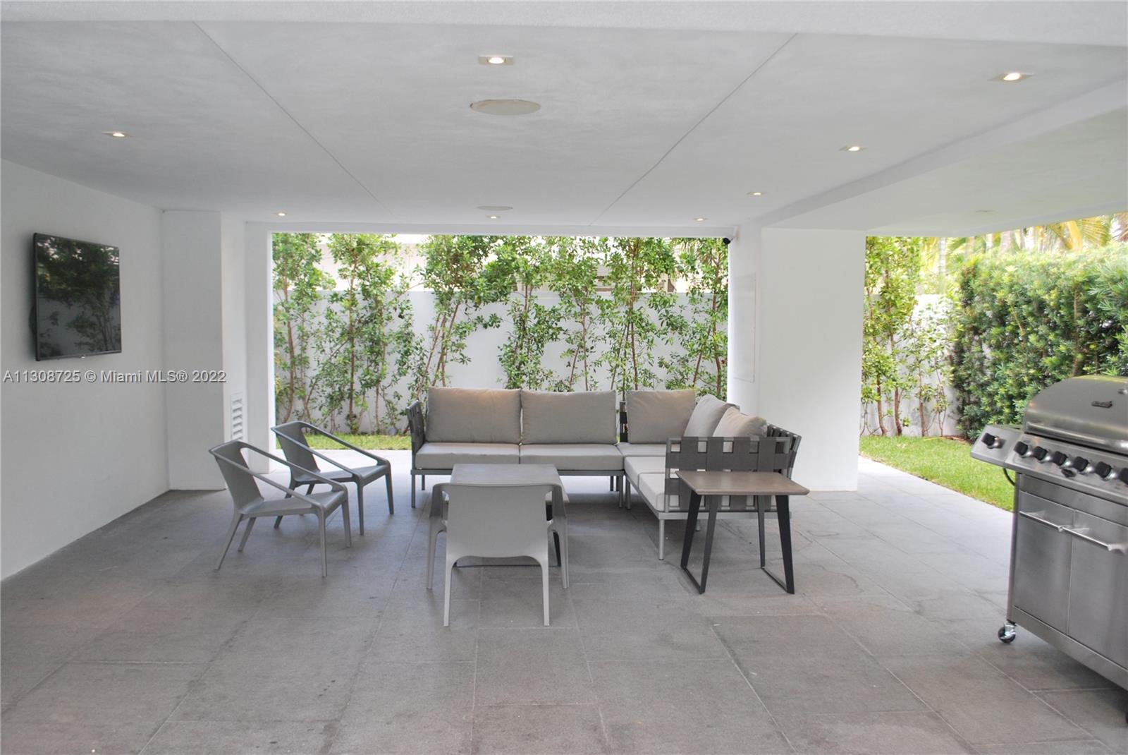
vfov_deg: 43.7
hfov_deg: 61.9
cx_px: 564
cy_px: 378
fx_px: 941
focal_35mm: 30
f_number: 5
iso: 400
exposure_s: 1/125
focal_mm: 20
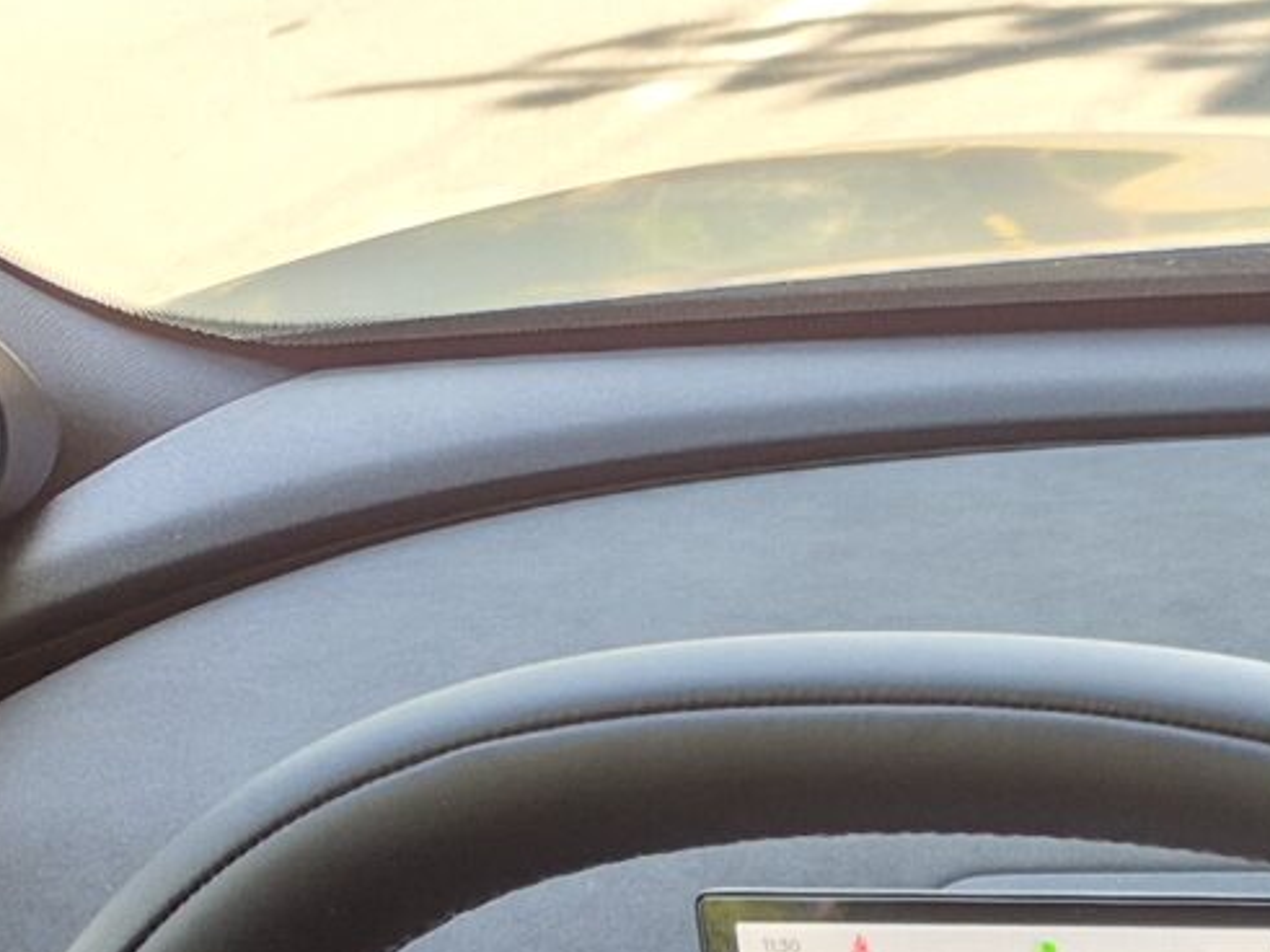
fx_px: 4402
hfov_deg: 13.3
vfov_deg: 10.6
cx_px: 2793
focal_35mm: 120
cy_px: 2253
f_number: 1.8
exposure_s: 1/56
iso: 100
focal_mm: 5.4
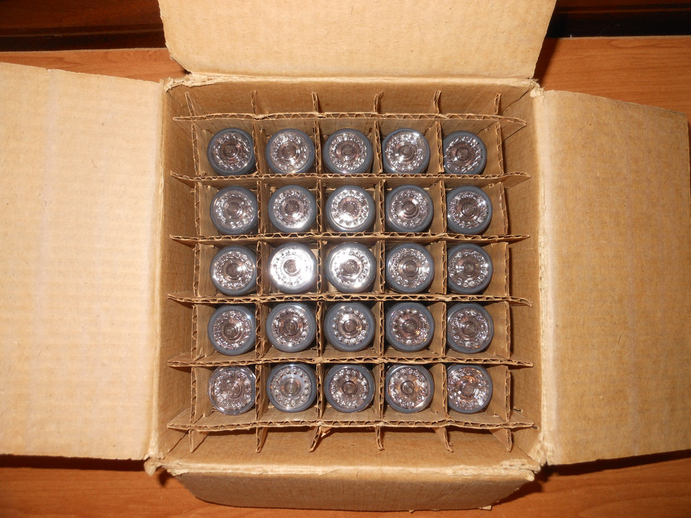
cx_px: 346
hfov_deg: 63.4
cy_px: 259
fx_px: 559
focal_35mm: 28
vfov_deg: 49.7
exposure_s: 1/25
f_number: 3.7
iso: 80
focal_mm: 5
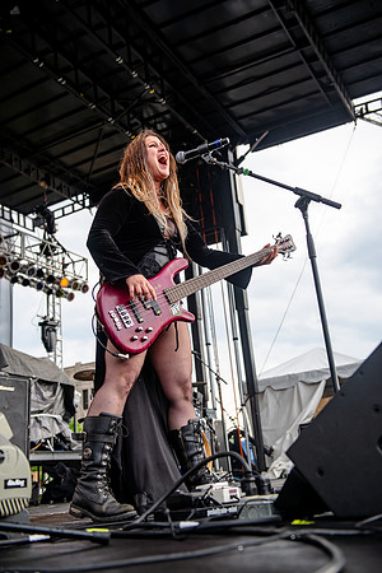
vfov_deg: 50.7
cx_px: 191
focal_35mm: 38
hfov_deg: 35.1
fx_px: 605
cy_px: 286
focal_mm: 38
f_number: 3.2
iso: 125
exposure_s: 1/320
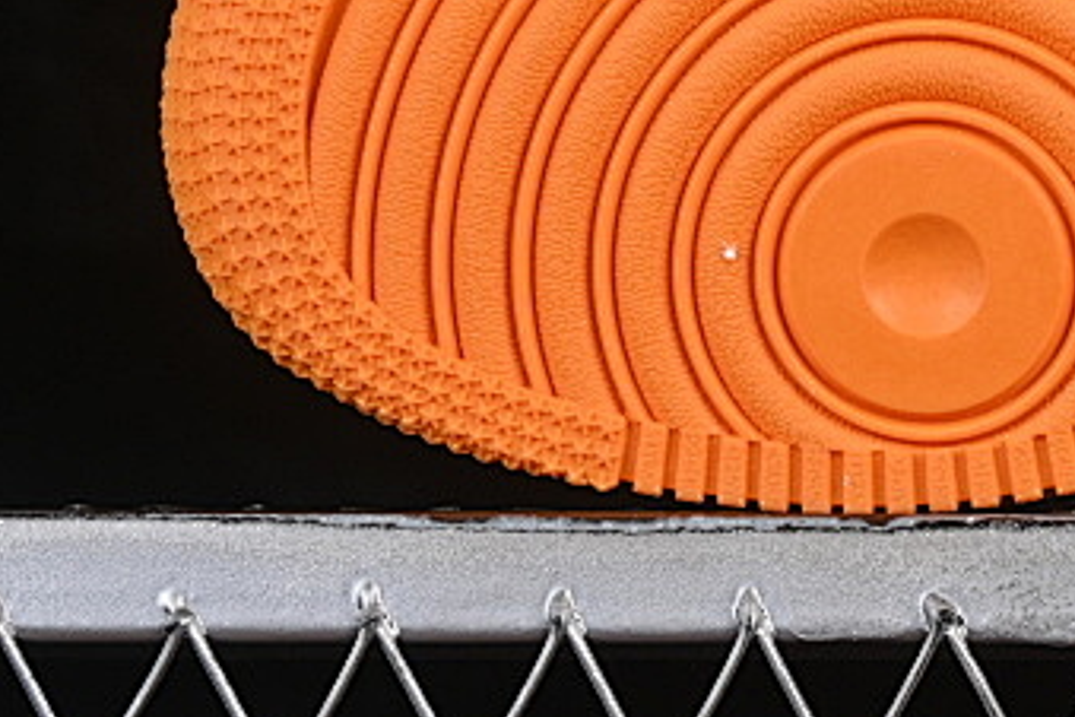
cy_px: -200
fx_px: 7136
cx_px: 1437
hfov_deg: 8.5
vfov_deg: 5.7
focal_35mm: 239
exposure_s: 1/80
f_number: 8
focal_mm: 50
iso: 160
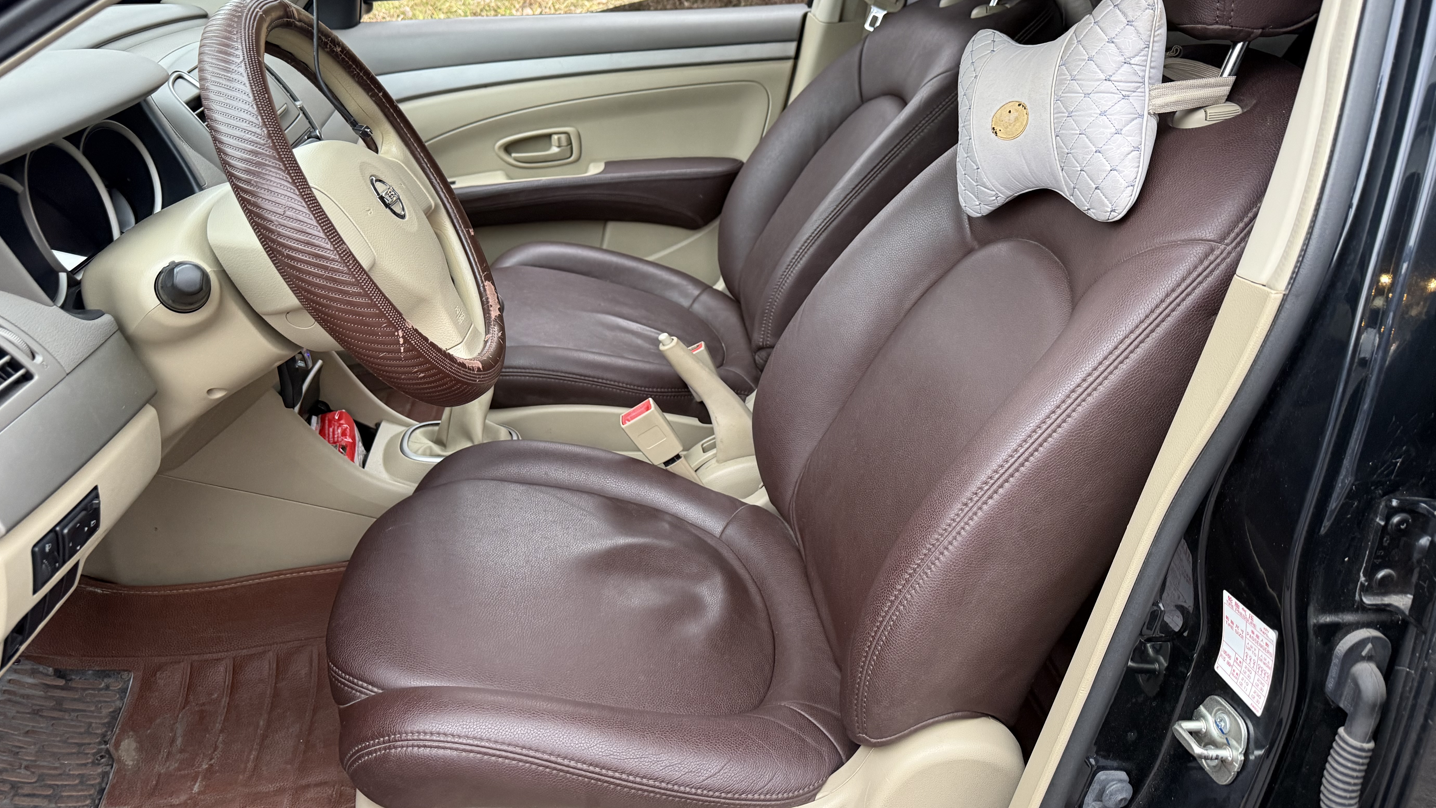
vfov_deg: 42.7
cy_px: 330
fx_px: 1028
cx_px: 725
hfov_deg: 69.9
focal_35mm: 27
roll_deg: -1.7
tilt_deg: -22.7
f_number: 1.78
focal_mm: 6.76
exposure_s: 1/60
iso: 320
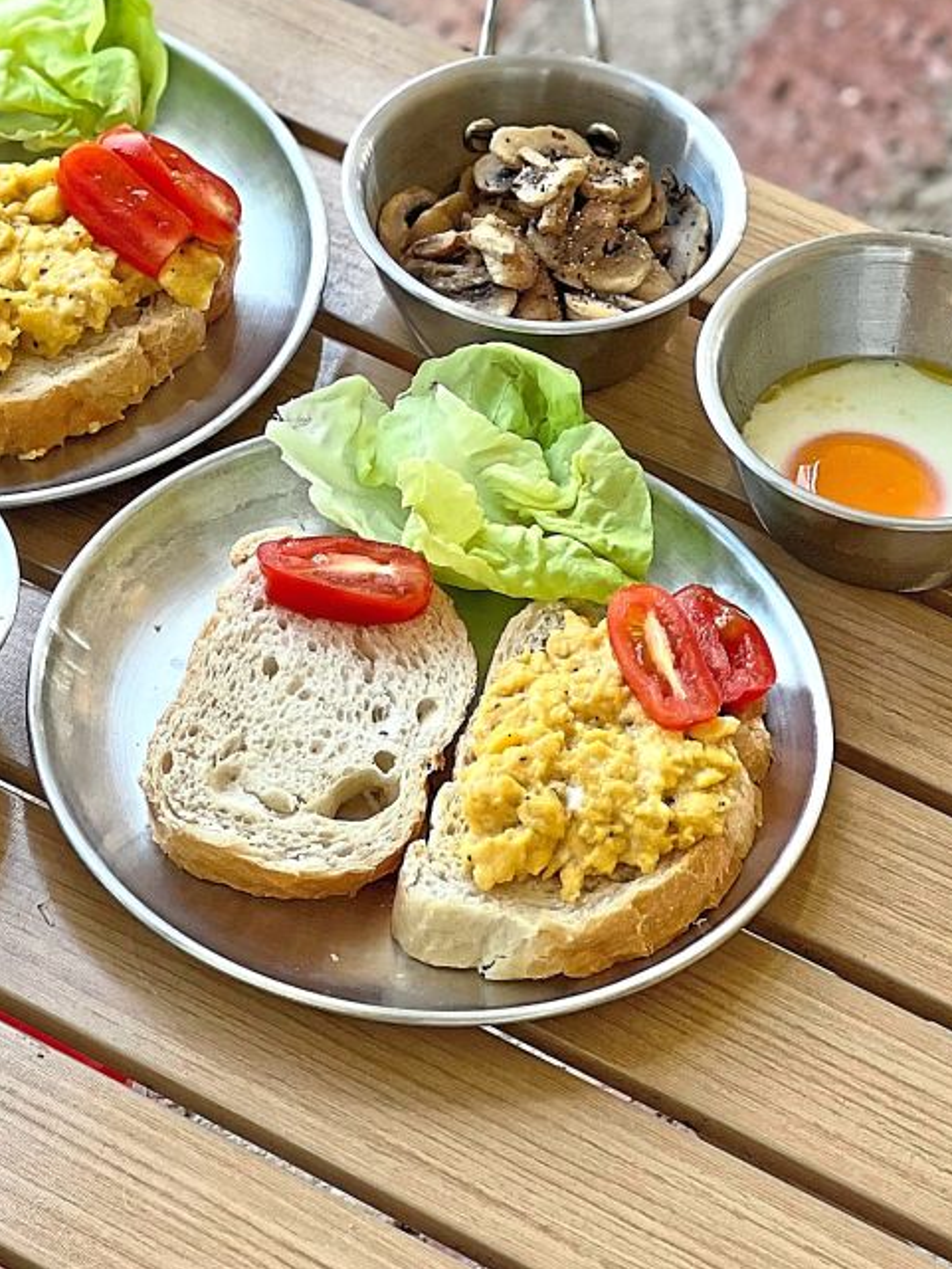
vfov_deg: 13.1
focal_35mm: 149
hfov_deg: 9.9
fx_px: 5462
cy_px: 154
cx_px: 283
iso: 80
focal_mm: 9
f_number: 2.8
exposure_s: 1/121
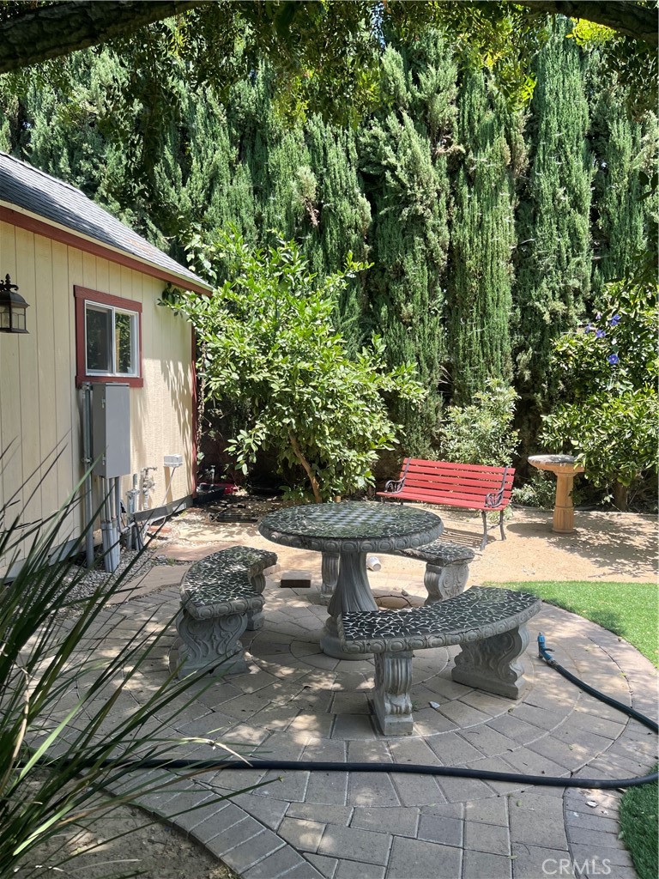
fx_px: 635
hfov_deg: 54.9
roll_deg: +0.4
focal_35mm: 25
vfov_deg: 69.4
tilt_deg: -6.0
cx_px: 330
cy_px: 440
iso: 32
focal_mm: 5.1
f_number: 1.6
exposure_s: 1/463
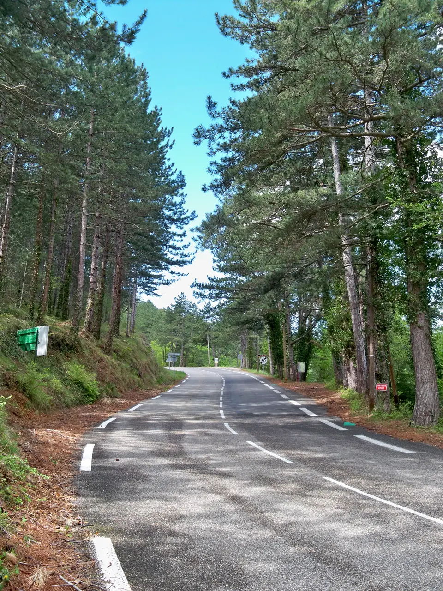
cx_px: 222
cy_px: 296
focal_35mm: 35
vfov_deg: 52.6
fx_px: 597
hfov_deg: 40.7
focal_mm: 6.2
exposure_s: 1/125
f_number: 3.5
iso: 80
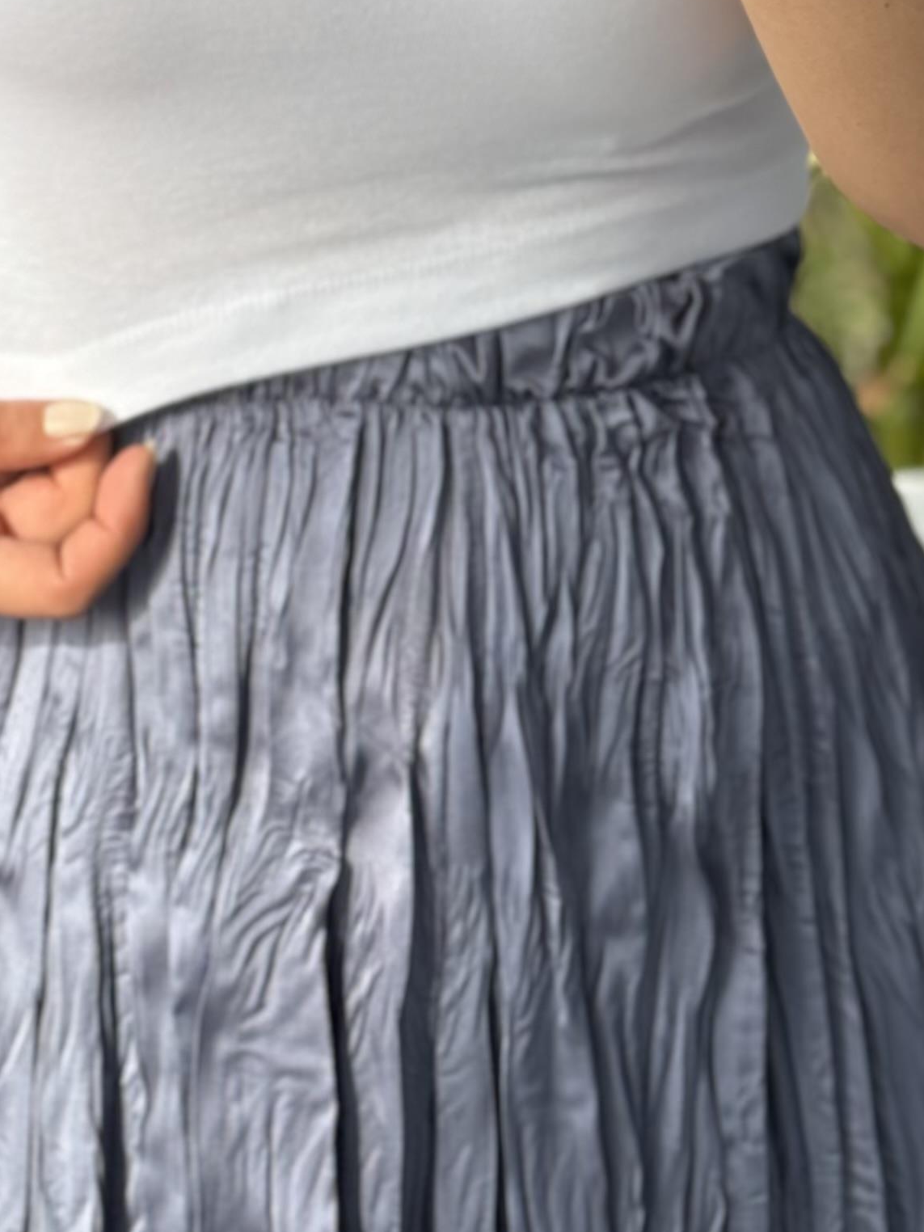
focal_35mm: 127
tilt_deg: -20.4
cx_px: 457
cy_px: -167
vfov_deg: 15.1
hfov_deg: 11.7
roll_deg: +1.6
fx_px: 4520
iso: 64
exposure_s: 1/312
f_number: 1.78
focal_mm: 6.86
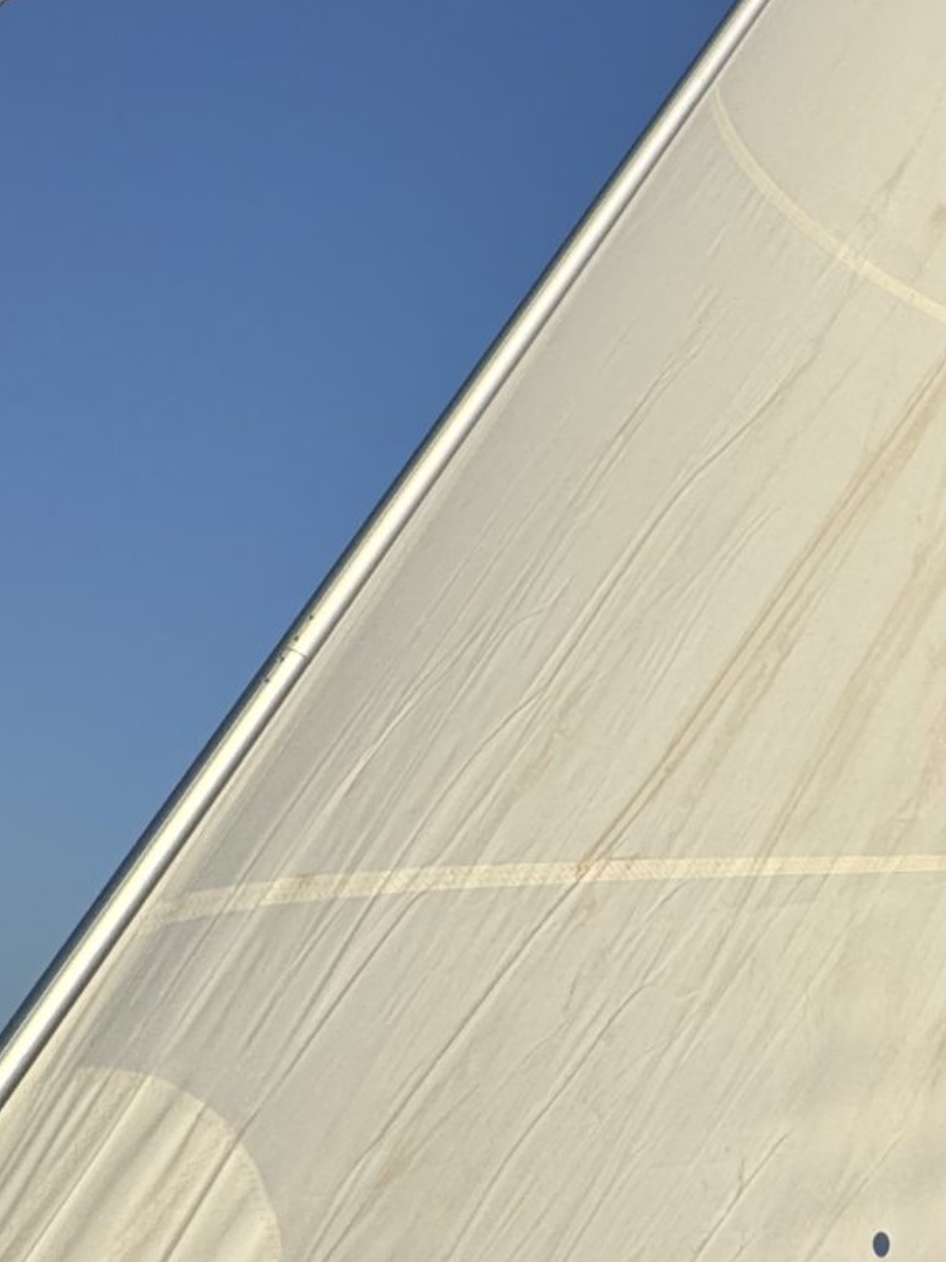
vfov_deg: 40.2
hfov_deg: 23.8
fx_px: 1713
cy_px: 483
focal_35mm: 47
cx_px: 1450
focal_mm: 2.22
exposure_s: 1/3390
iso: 50
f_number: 2.2
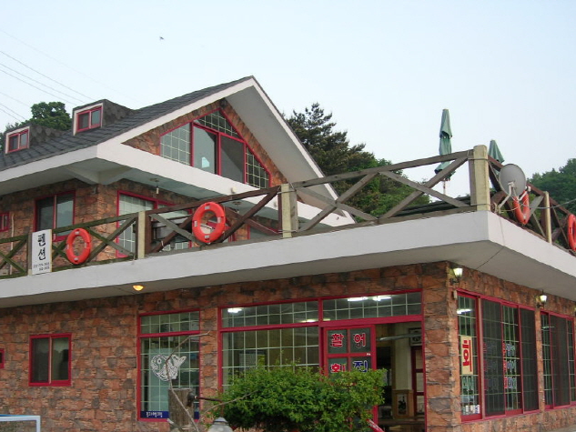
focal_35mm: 48
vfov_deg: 30.2
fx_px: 799
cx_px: 250
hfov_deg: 39.6
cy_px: 266
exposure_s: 1/85.3
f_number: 2.8
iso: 64
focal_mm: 7.8
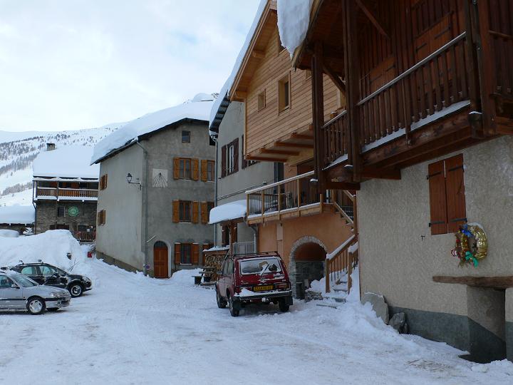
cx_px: 256
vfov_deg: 41.8
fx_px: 504
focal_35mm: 34
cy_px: 192
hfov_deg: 54.0
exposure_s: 1/320
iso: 80
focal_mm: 6.3
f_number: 4
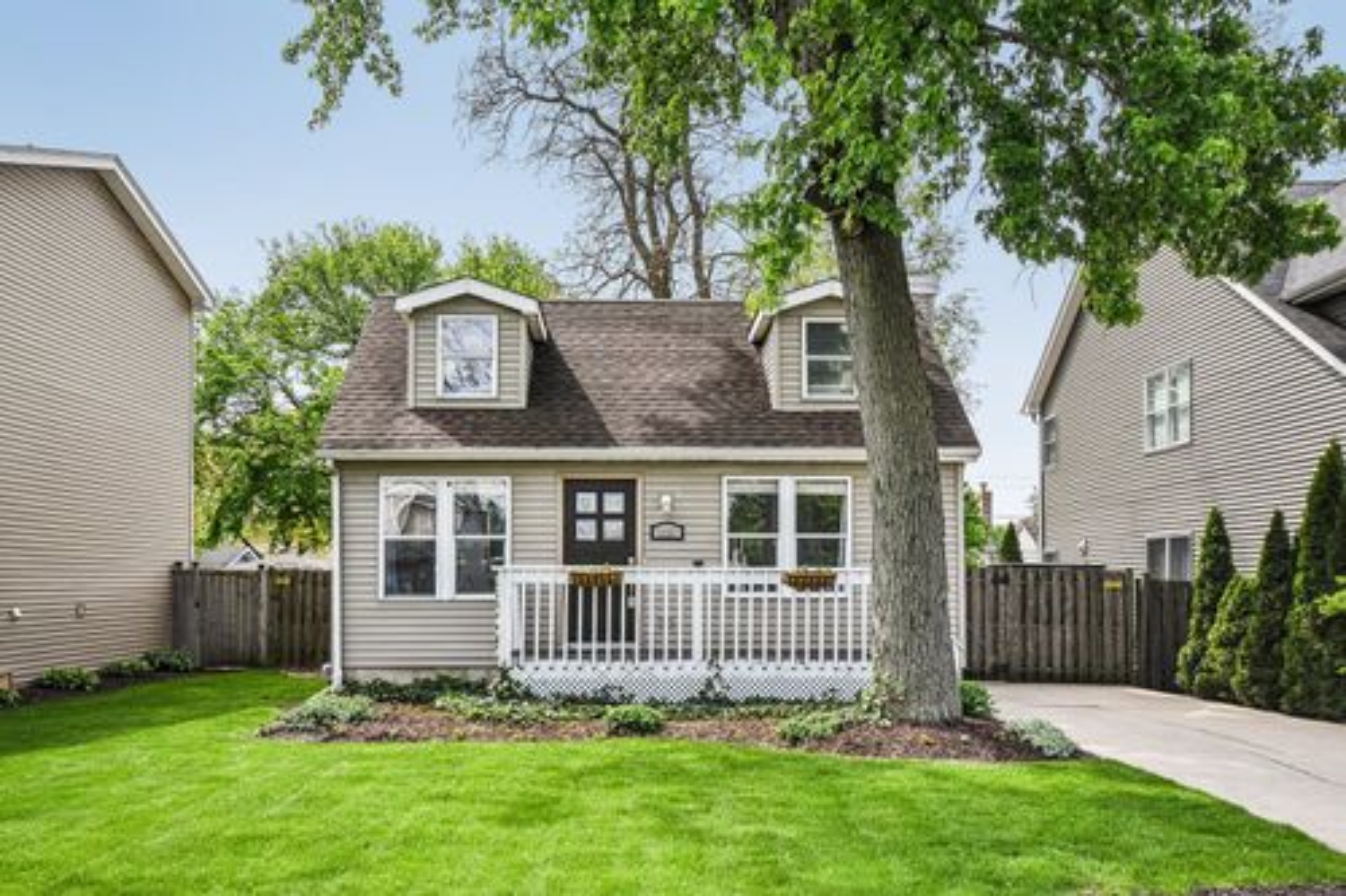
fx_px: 1121
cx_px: 673
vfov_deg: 43.6
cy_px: 448
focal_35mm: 30
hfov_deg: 61.9
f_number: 8
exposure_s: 1/640
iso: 500
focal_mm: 20
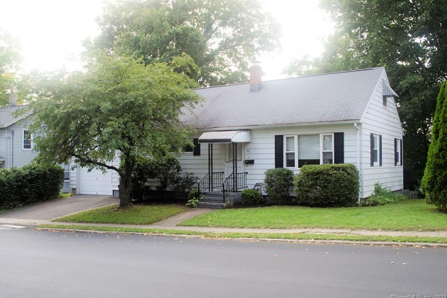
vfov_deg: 36.0
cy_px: 149
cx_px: 219
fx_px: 459
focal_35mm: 37
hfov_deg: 51.9
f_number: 9
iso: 1000
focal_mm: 24
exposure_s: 1/400
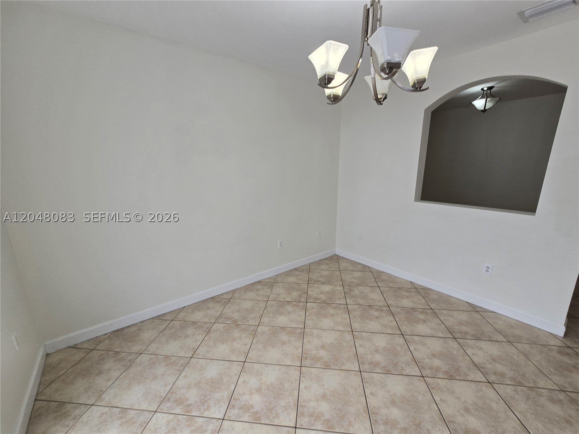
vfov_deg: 89.9
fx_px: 217
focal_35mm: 13
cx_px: 290
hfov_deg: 106.2
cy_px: 217
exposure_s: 1/120
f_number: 2.2
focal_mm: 2.2
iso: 80
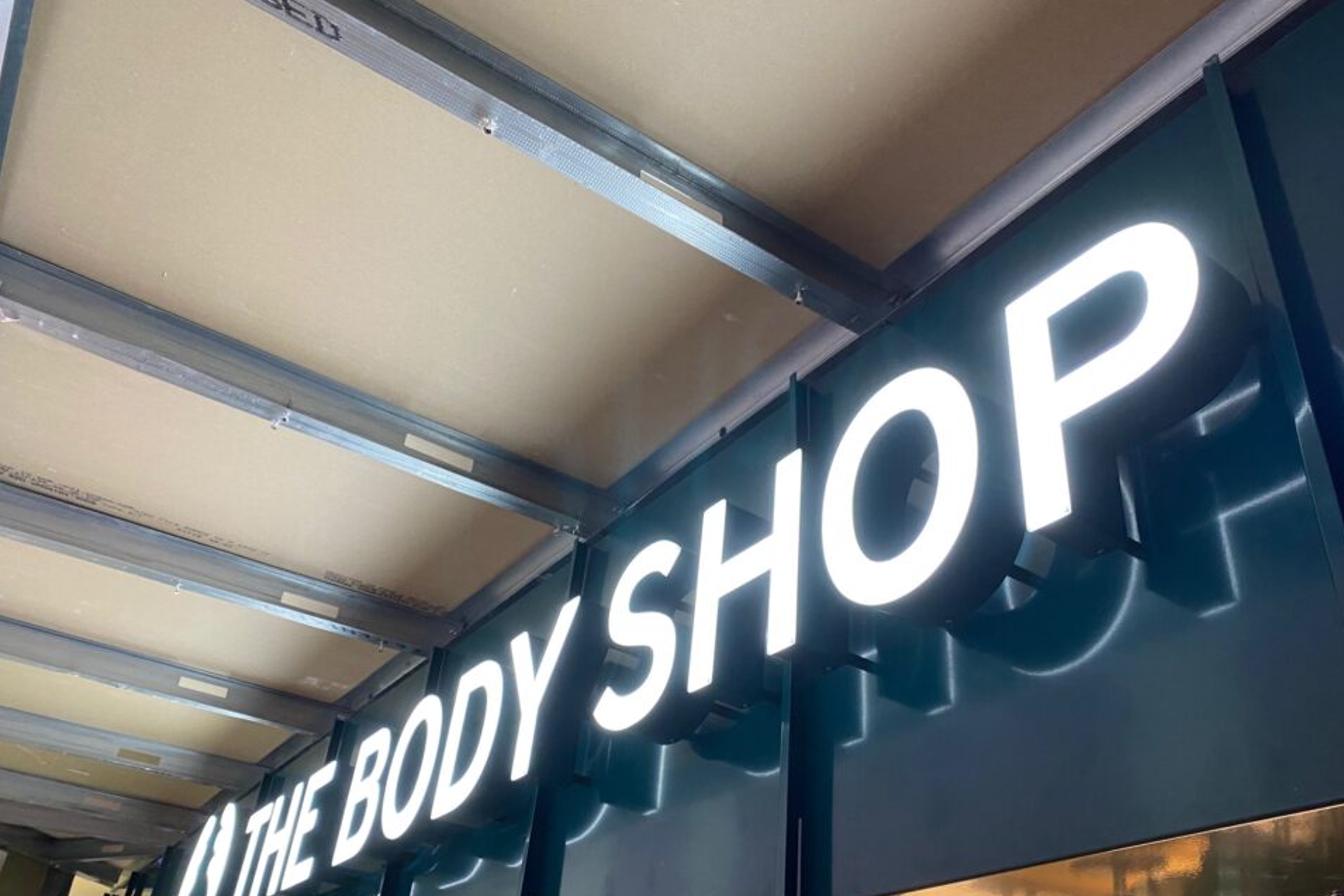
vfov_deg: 44.8
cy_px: 519
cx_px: 687
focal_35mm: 29
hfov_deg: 63.6
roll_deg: -4.8
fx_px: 1083
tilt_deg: +33.0
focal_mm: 4.25
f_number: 1.8
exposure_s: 1/50
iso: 200
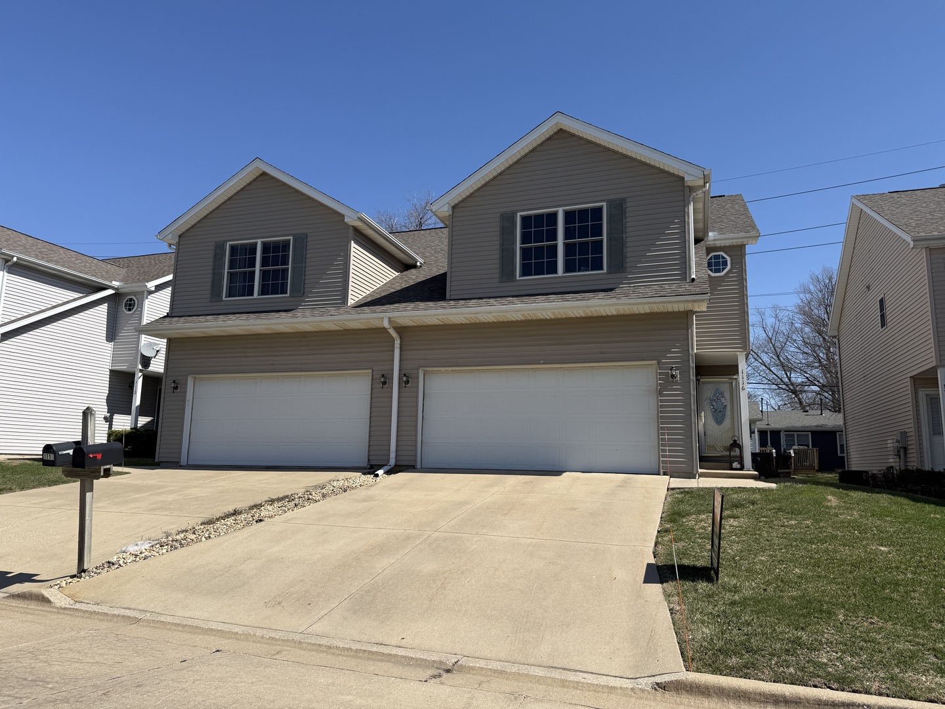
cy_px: 354
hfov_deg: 71.6
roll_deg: -1.6
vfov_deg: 56.8
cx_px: 472
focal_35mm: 24
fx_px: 655
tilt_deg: +8.3
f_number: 1.78
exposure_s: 1/5714
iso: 80
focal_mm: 6.76
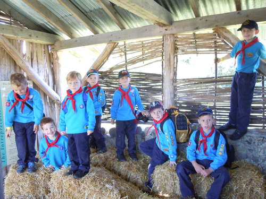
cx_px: 133
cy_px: 100
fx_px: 231
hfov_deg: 60.0
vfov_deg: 46.8
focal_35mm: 30
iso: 400
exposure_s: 1/40
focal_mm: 5.4
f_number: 3.5
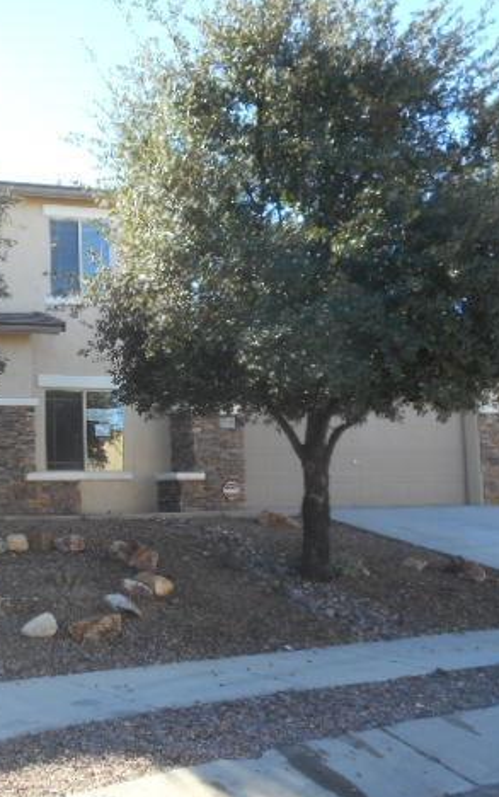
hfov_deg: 29.1
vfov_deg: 47.2
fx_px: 913
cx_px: 29
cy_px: 404
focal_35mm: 42
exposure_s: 1/125
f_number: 4
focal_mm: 5.2
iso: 80
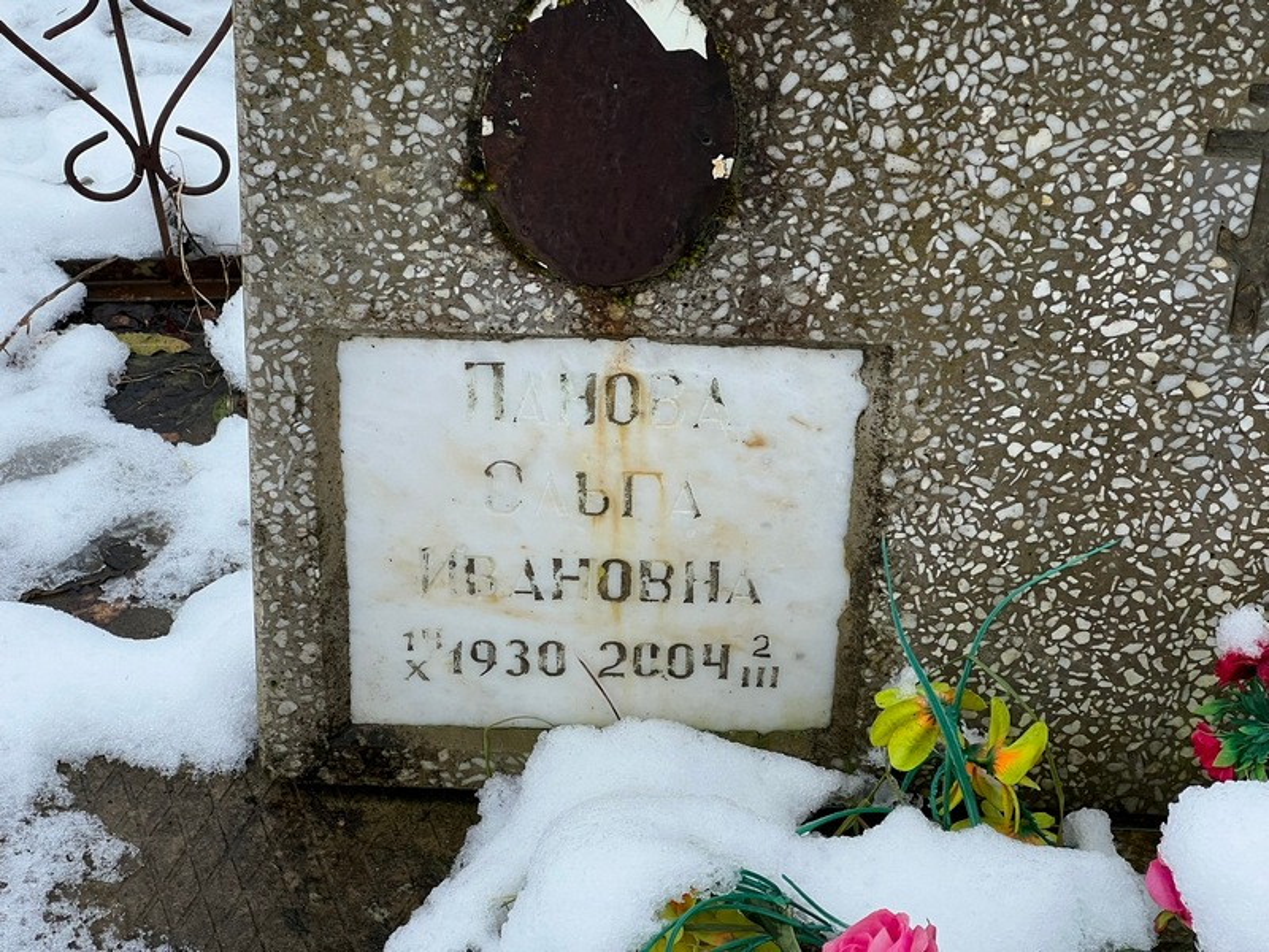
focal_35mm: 77
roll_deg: +1.6
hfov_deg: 25.3
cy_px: 476
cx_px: 634
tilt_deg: -38.1
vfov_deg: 19.1
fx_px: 2823
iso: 80
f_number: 2.8
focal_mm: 9
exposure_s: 1/99
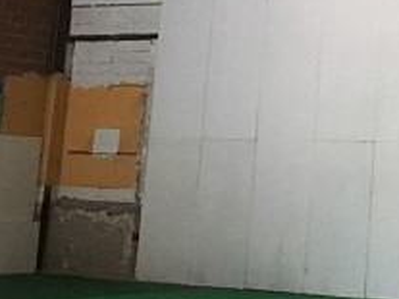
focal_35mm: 112
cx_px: 459
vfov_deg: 12.8
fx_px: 1290
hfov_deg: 16.9
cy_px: -95
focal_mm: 4.15
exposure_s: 1/17
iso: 320
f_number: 2.2
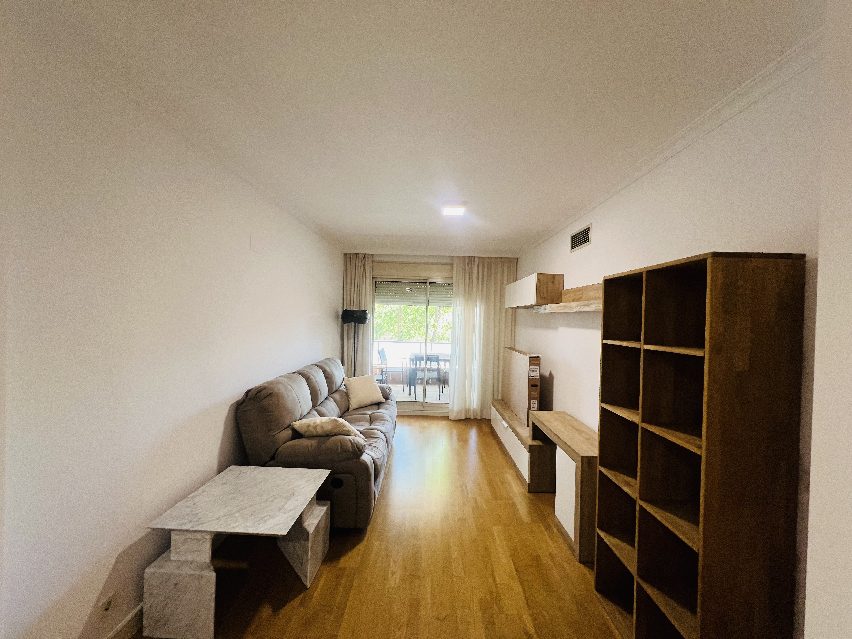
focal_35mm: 13
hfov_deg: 106.2
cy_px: 320
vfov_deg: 89.9
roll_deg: -1.4
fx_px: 320
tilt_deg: +0.2
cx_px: 426
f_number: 1.8
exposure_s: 1/100
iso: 200
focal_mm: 1.57
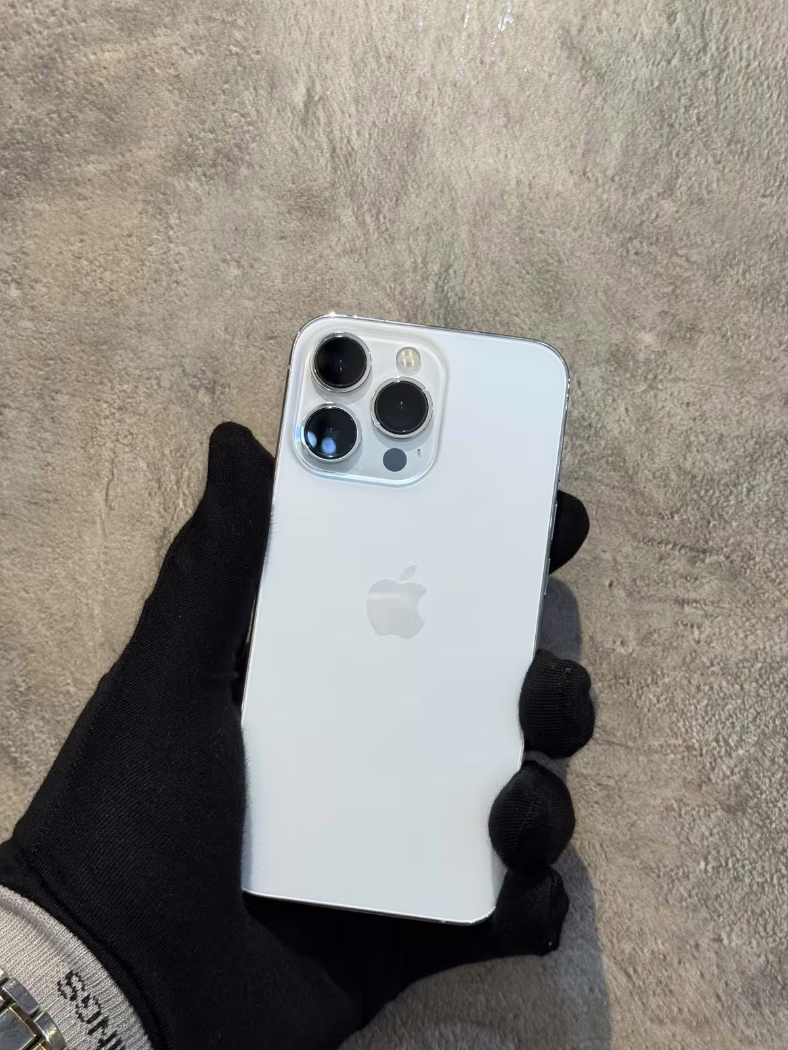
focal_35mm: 48
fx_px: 1457
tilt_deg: +4.3
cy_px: 525
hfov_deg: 30.3
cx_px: 394
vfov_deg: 39.7
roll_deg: -15.1
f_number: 1.78
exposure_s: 1/100
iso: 80
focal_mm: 6.76
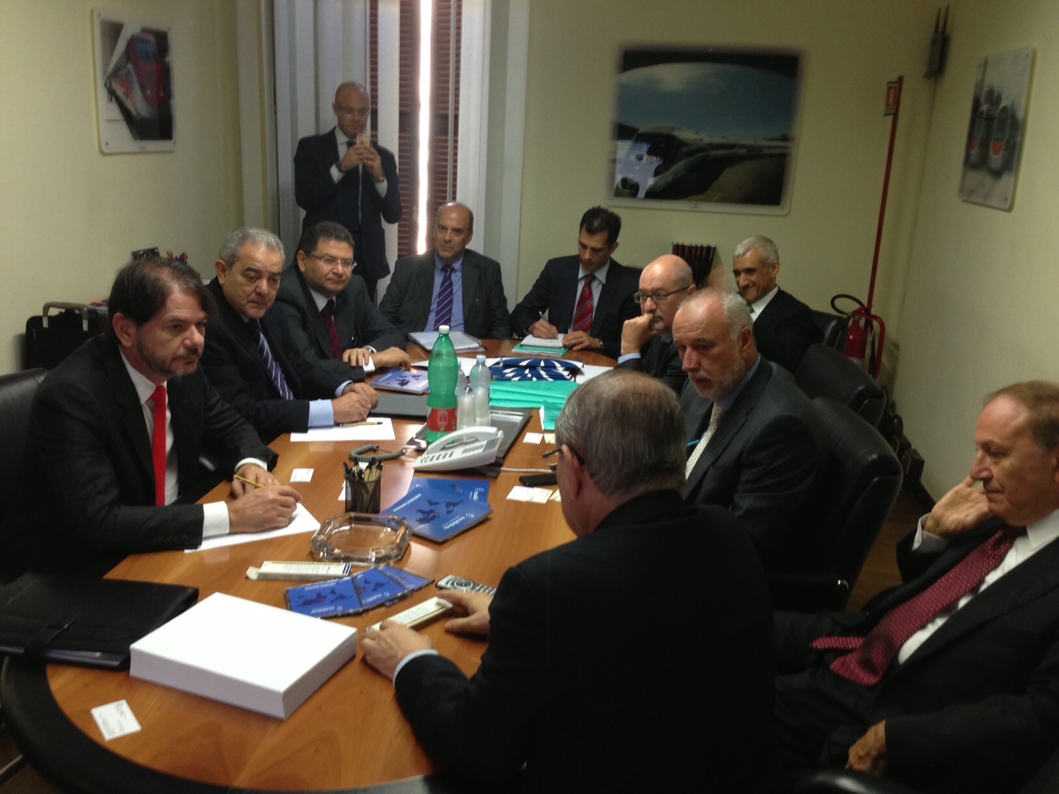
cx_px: 530
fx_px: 1010
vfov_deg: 42.9
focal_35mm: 33
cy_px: 397
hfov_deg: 55.4
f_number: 2.4
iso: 100
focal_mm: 4.13
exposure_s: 1/20
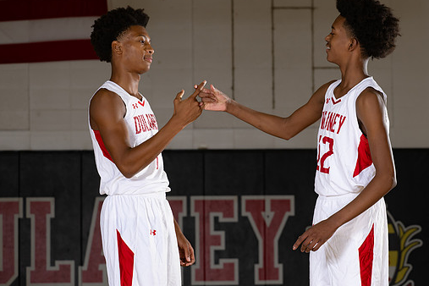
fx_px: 1764
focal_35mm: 148
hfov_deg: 13.9
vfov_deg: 9.3
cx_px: 272
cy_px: 112
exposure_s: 1/125
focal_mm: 103
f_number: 5.6
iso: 400
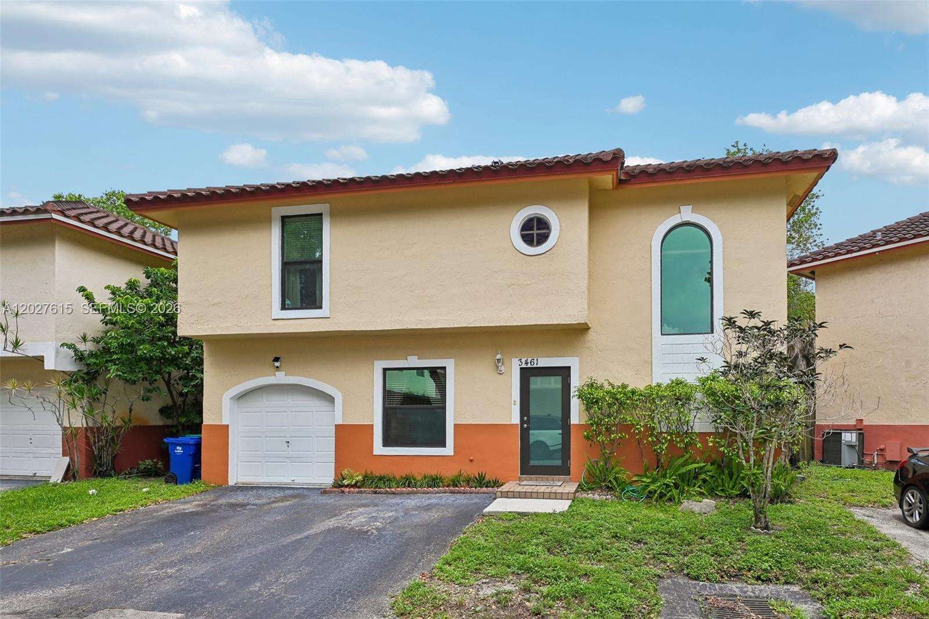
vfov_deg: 61.9
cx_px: 464
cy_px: 310
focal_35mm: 20
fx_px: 516
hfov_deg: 84.0
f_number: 7.1
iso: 100
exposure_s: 1/160
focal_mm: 20
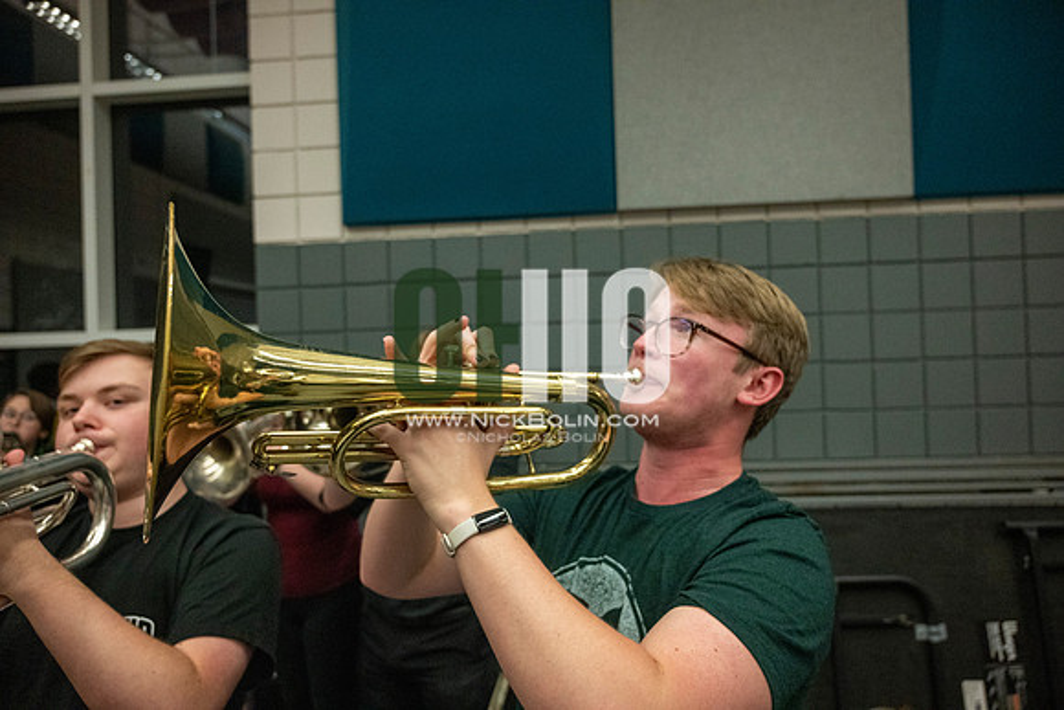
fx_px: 709
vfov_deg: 53.2
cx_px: 532
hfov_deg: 73.7
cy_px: 355
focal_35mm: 24
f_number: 4
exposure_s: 1/500
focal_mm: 24
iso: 10000
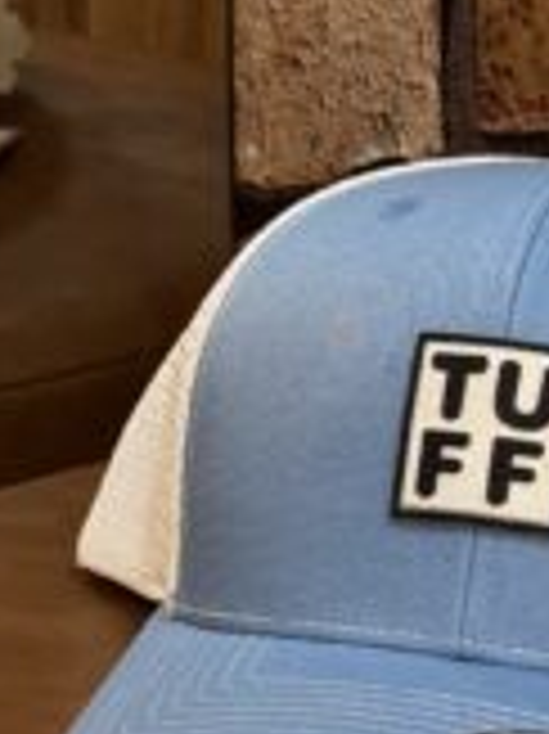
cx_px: 549
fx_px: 2499
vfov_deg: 16.7
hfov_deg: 12.4
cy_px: 383
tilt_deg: -20.2
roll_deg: +0.3
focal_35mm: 118
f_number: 1.78
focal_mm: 6.76
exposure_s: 1/60
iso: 125
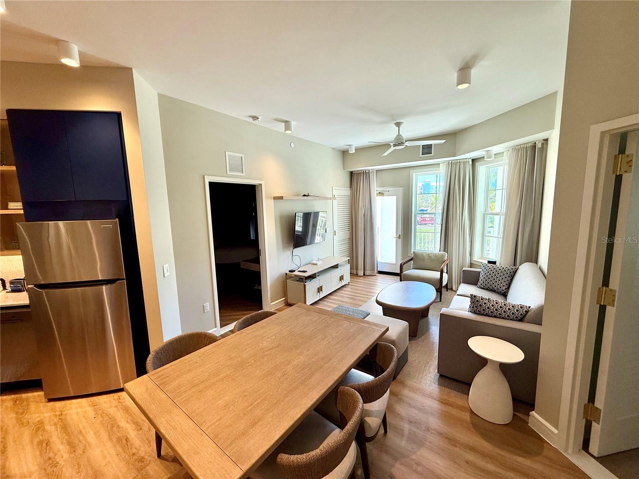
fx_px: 258
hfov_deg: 102.1
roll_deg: +1.8
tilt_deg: -6.4
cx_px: 320
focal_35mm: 14
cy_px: 240
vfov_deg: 85.7
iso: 100
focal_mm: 2.22
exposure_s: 1/120
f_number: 2.2
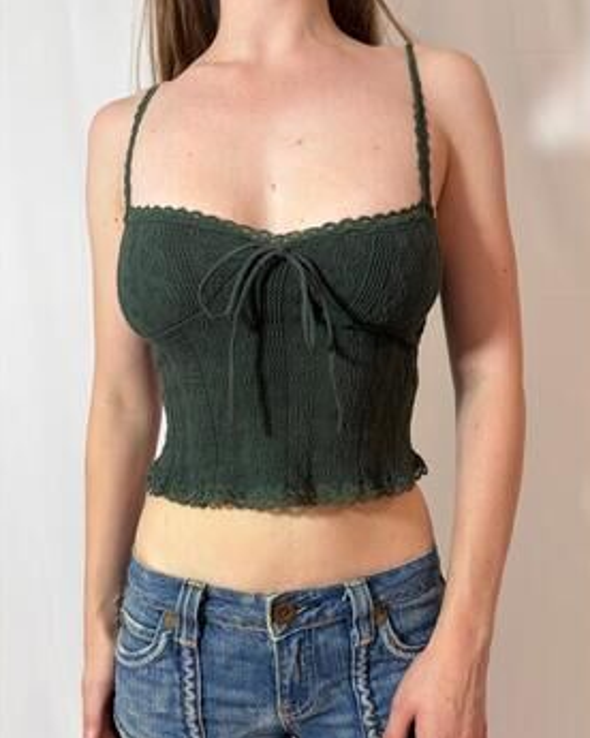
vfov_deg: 62.1
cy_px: 402
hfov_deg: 51.5
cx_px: 299
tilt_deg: -7.1
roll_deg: +1.3
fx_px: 611
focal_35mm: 28
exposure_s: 1/60
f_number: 1.6
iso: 80
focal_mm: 5.96
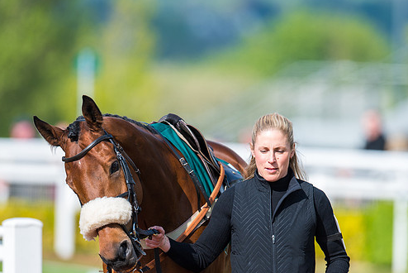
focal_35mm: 547
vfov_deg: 2.5
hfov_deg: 3.8
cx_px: 195
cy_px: 176
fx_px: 6203
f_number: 5
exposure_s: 1/1000
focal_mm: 400
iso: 160
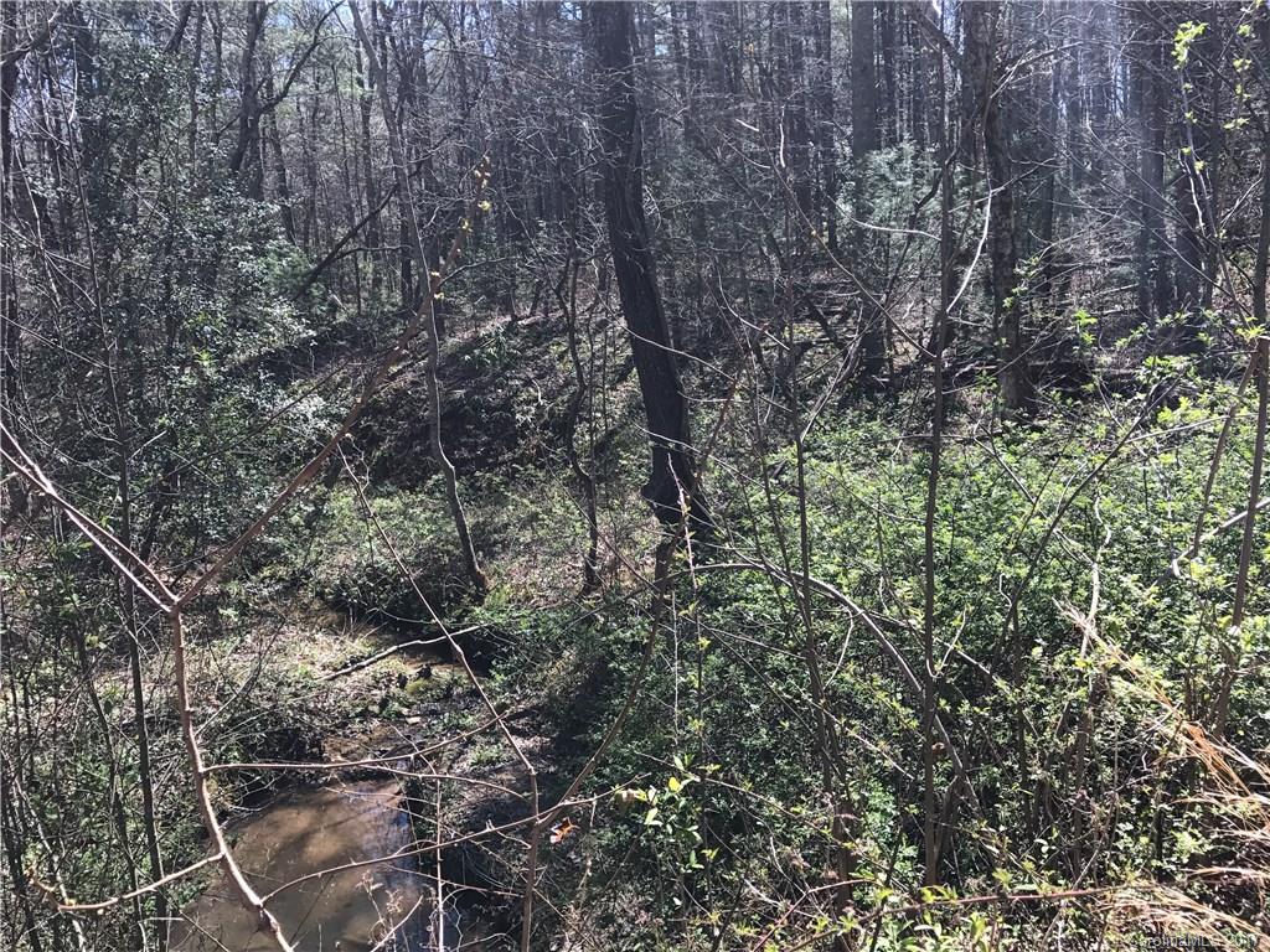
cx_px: 635
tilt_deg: -9.4
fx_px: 1027
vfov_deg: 49.7
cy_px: 476
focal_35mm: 28
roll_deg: +2.8
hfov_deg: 63.4
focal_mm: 3.99
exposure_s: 1/567
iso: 20
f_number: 1.8
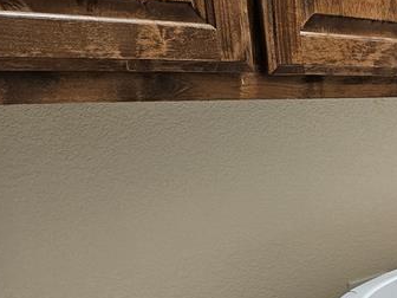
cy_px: 268
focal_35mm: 70
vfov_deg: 20.6
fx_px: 803
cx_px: 590
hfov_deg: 22.8
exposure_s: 1/120
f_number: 1.8
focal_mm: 5.4
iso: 200
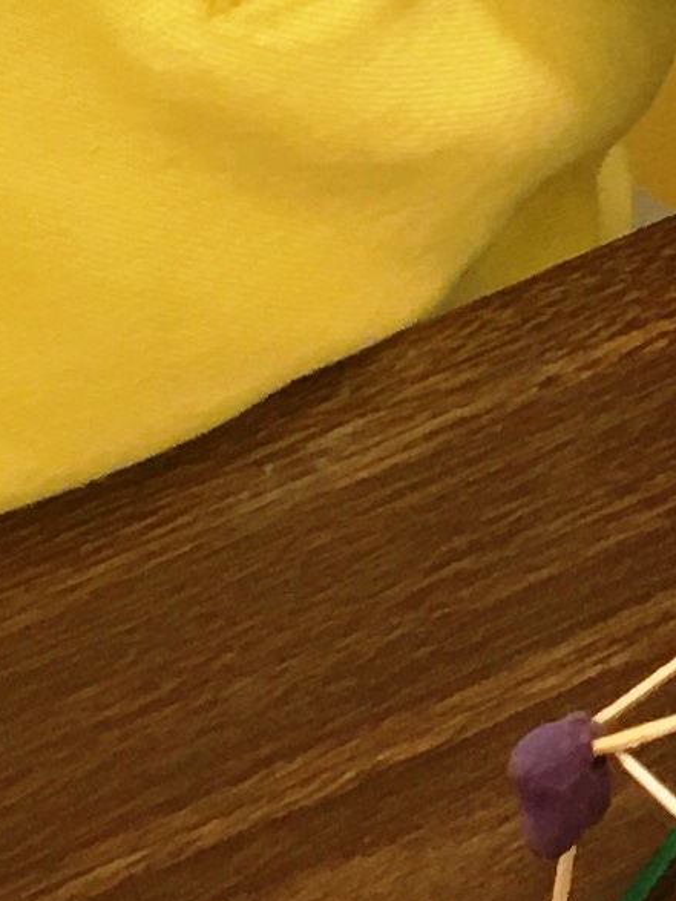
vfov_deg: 9.6
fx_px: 5182
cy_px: -552
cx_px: 1424
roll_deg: +8.0
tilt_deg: -30.2
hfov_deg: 7.2
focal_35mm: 199
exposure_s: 1/15
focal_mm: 4.15
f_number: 2.2
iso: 25
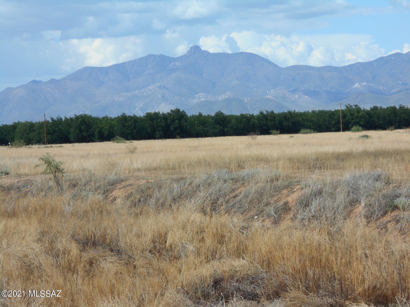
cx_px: 205
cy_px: 154
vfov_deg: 11.4
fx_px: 1540
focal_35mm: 130
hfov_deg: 15.2
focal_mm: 23
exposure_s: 1/320
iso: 80
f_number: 6.5
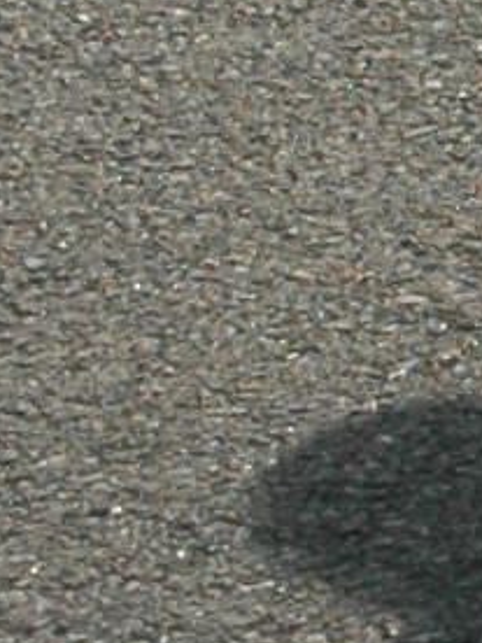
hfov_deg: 3.0
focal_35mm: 456
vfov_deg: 4.3
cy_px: -89
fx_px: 8470
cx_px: 2859
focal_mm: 29
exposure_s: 1/500
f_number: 6.3
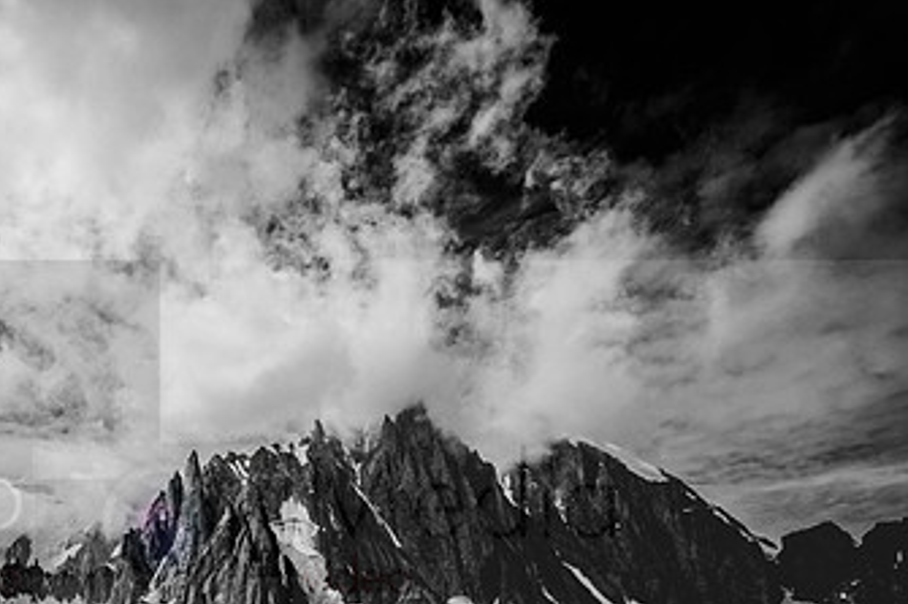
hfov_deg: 62.6
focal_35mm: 26
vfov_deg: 45.7
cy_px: 521
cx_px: 163
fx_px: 655
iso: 200
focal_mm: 10
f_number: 14
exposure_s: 1/600
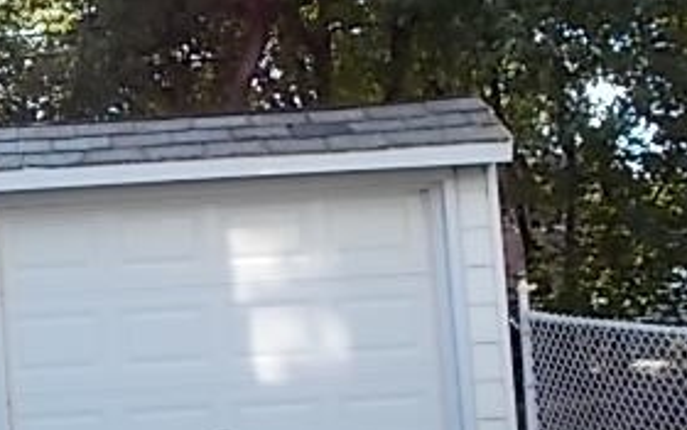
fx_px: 1180
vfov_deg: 20.5
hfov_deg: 30.3
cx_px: 5
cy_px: 307
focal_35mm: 63
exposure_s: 1/200
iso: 80
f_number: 3.2
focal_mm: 4.6
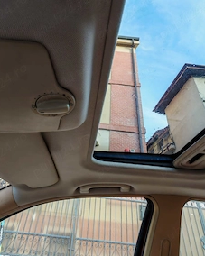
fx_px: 167
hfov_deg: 63.0
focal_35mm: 22
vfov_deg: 74.1
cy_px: 101
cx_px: 93
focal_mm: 1.96
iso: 100
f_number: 2.2
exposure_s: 1/50
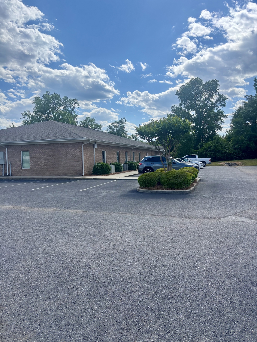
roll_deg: +0.0
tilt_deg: -3.2
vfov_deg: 67.3
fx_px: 257
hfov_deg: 53.1
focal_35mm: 26
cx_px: 128
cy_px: 171
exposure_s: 1/5348
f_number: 1.6
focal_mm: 5.96
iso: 50
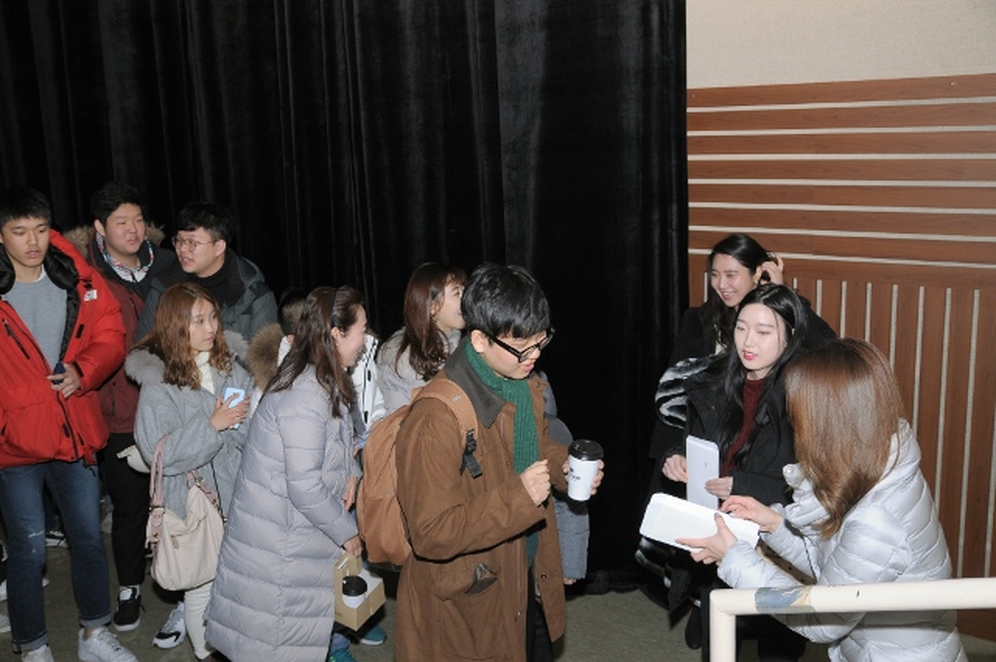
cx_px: 498
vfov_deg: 36.8
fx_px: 995
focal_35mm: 36
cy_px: 331
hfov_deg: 53.2
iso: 400
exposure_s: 1/160
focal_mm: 24
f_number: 3.5
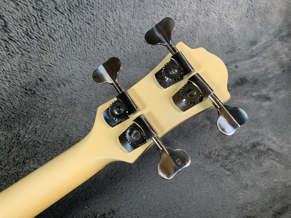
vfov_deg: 48.2
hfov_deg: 61.7
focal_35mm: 29
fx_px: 244
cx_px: 146
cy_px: 109
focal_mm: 3
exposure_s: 1/104
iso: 20
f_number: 1.8
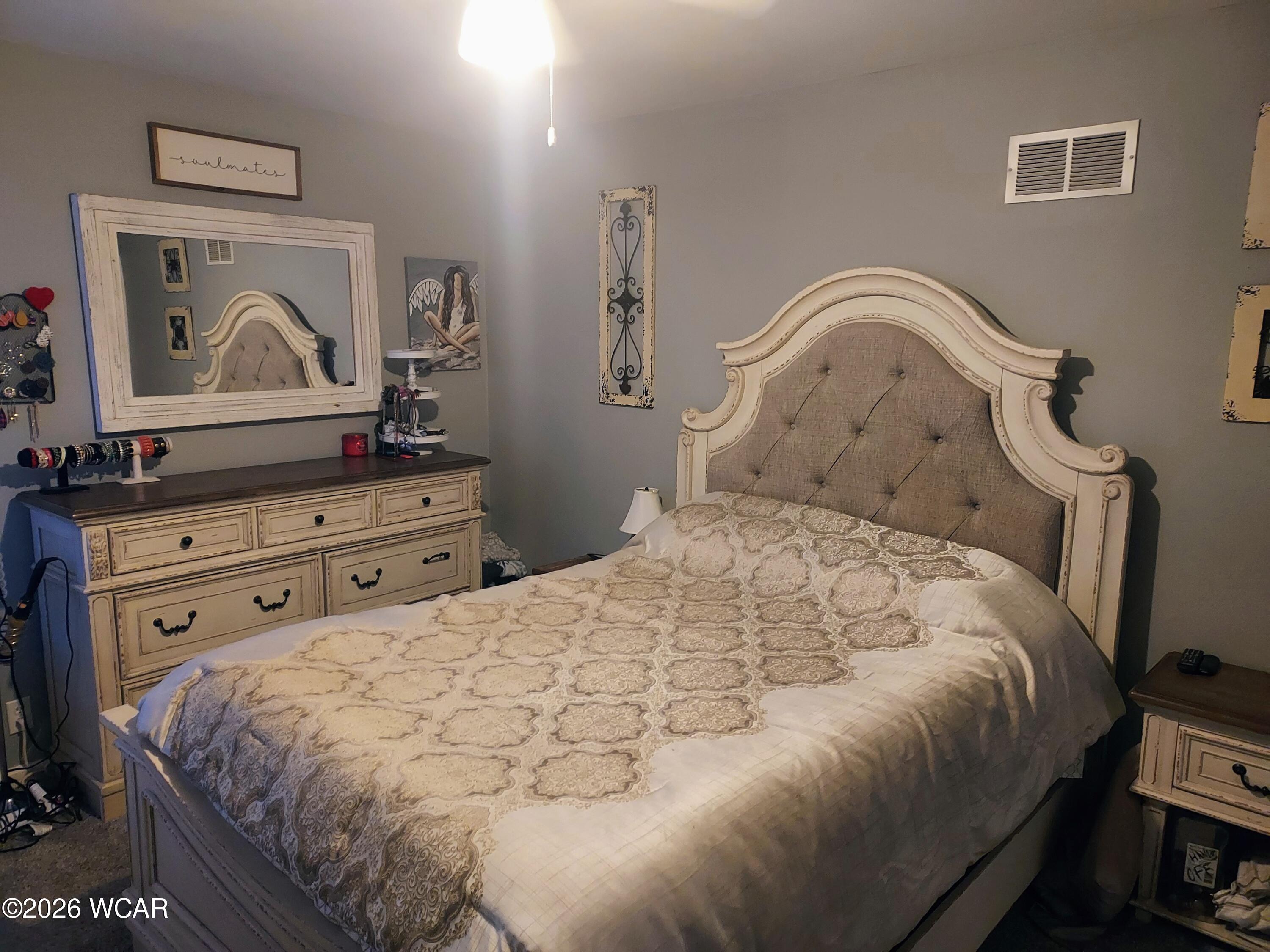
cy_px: 476
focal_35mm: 24
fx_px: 881
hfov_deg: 71.6
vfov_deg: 56.8
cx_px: 635
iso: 400
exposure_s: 1/30
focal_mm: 4.6
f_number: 1.8
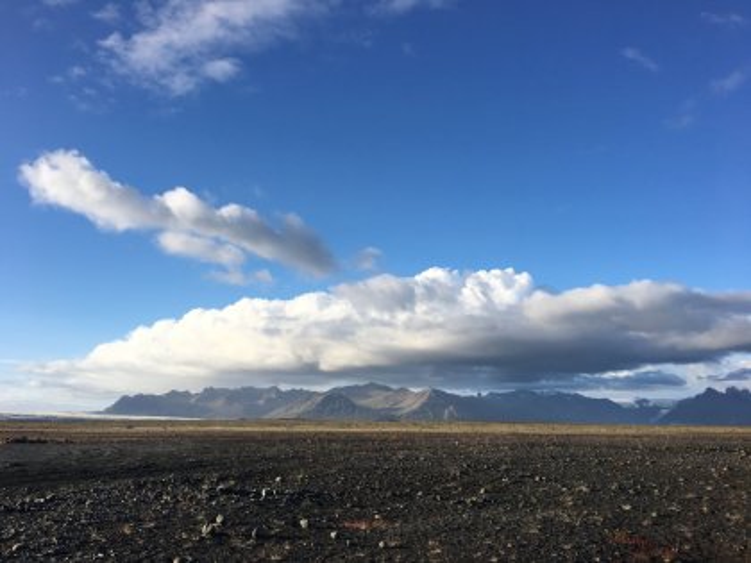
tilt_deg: +13.7
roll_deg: +0.2
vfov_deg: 48.2
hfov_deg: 61.7
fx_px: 629
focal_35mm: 29
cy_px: 282
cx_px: 376
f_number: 2.2
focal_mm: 4.15
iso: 25
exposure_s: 1/1282
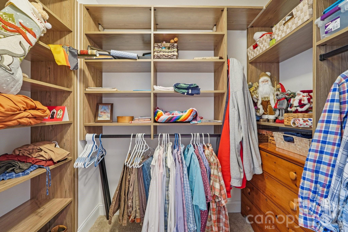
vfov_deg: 77.3
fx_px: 145
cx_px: 174
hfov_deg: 100.4
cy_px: 116
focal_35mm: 15
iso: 400
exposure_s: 1
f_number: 8
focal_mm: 10
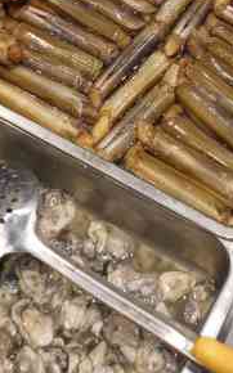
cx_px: 90
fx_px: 936
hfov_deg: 14.2
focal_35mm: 92
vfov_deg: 19.2
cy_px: -219
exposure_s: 1/100
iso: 160
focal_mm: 5.58
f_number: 1.8
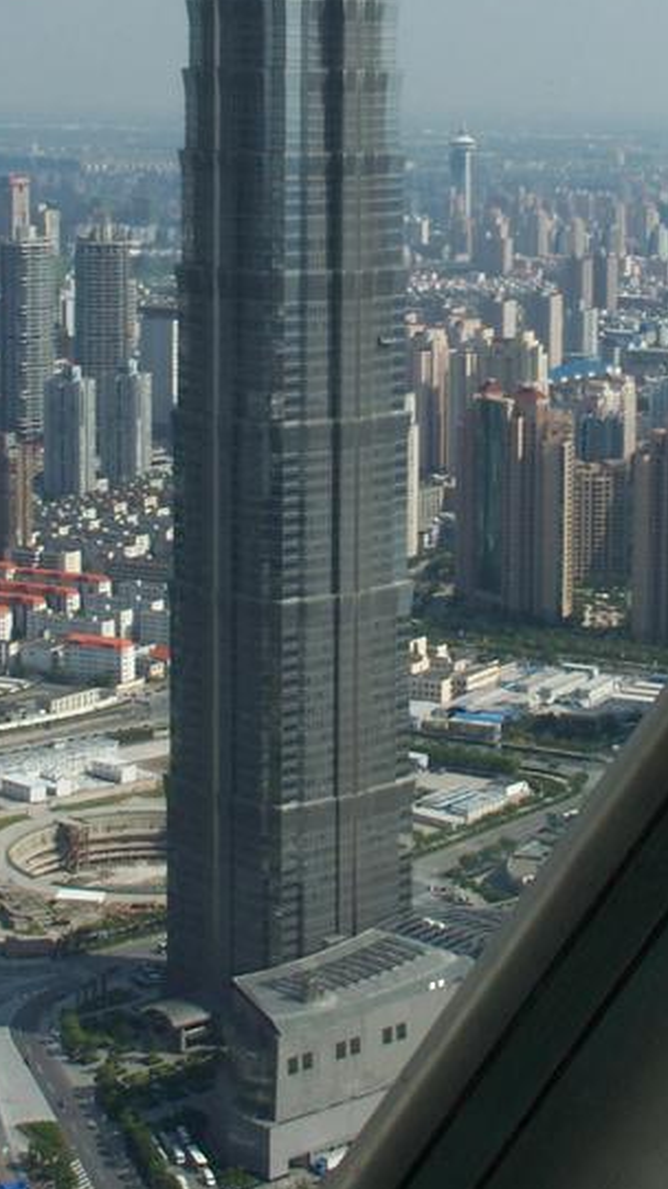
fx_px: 2994
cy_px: 323
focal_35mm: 95
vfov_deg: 22.3
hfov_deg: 12.7
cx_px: 352
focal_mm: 9.8
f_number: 6.3
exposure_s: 1/250
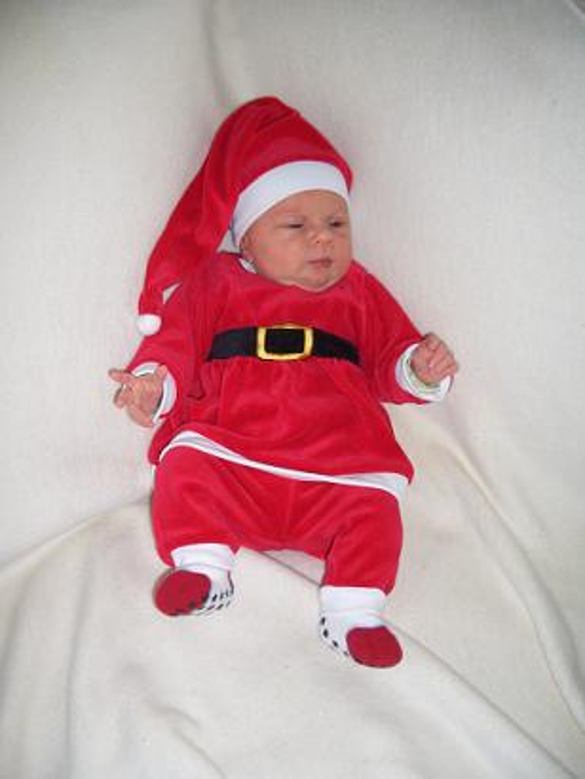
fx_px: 788
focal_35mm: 35
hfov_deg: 40.7
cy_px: 390
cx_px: 292
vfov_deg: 52.6
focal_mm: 5.8
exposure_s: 1/60
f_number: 2.6
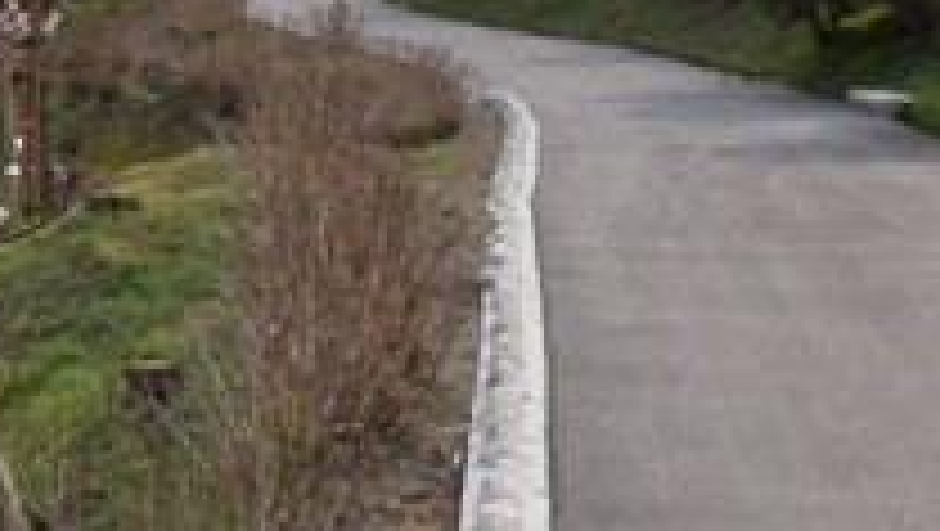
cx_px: -625
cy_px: 351
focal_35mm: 125
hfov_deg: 15.3
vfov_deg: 9.7
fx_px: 3118
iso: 200
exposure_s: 1/250
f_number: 5.6
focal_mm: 12
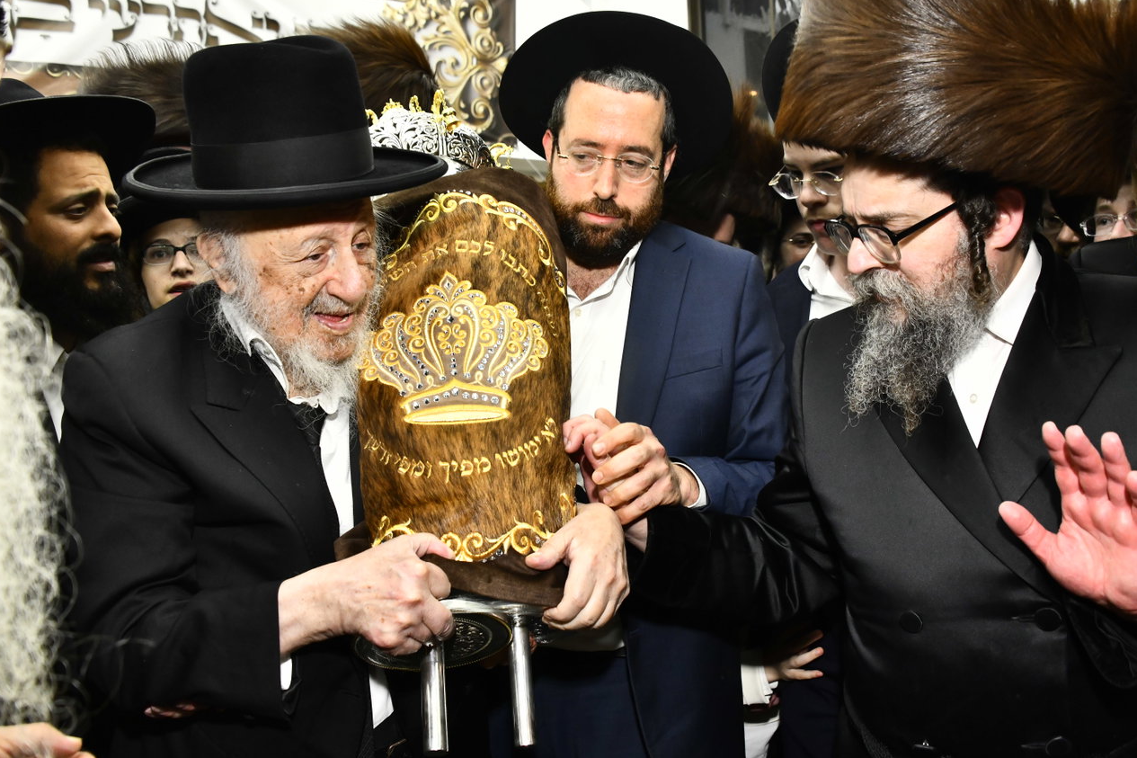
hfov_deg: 60.3
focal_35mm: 31
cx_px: 582
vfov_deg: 42.3
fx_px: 979
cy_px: 345
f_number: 5.6
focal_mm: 28
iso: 1250
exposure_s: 1/160
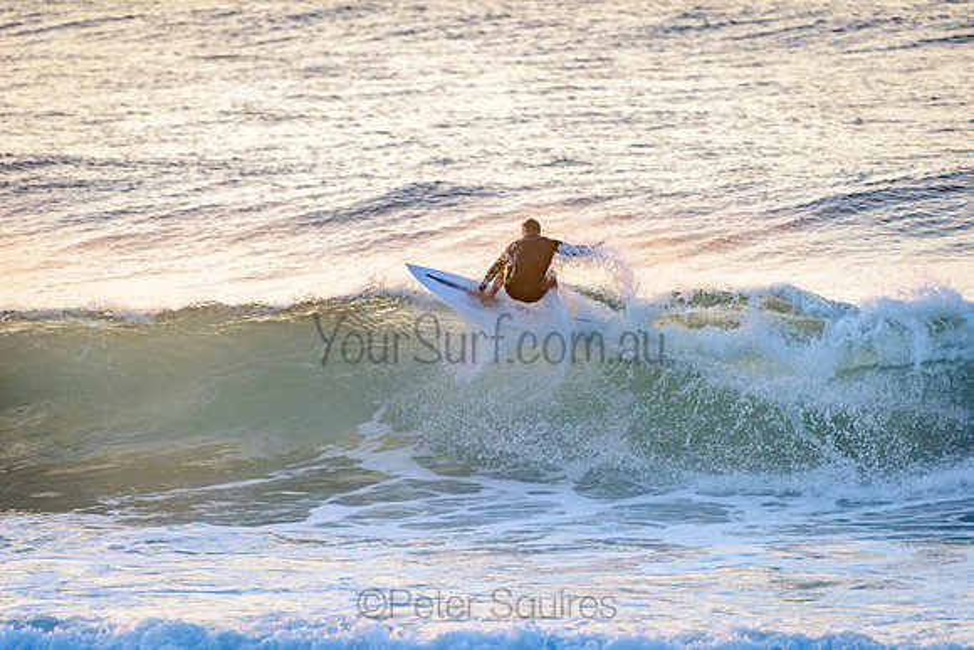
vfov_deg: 2.8
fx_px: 13530
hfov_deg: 4.1
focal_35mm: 500
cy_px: 325
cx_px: 487
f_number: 5.6
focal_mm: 500
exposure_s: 1/2000
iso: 1000
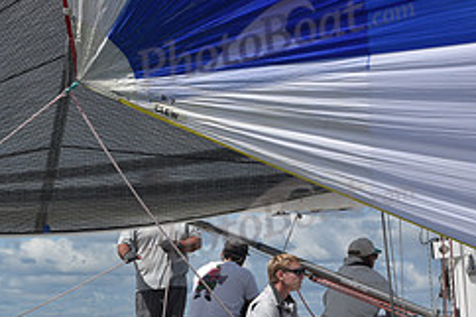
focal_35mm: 168
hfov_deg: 12.1
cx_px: 37
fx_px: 2220
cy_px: 349
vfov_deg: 8.1
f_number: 13
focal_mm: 70
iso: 250
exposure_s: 1/800
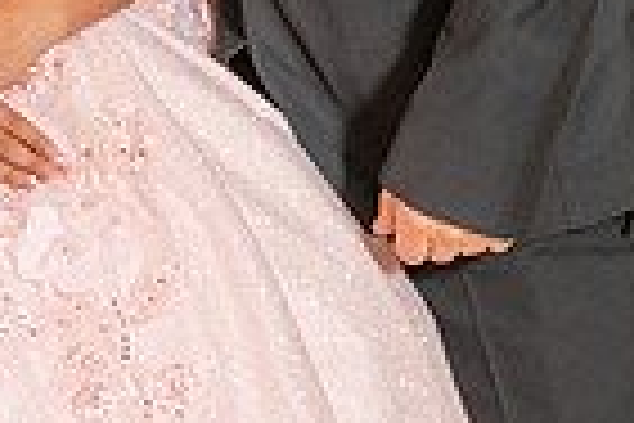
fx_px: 4121
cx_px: -94
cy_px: -131
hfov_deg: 8.7
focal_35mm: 234
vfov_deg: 5.8
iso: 320
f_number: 2.8
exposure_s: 1/200
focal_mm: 45
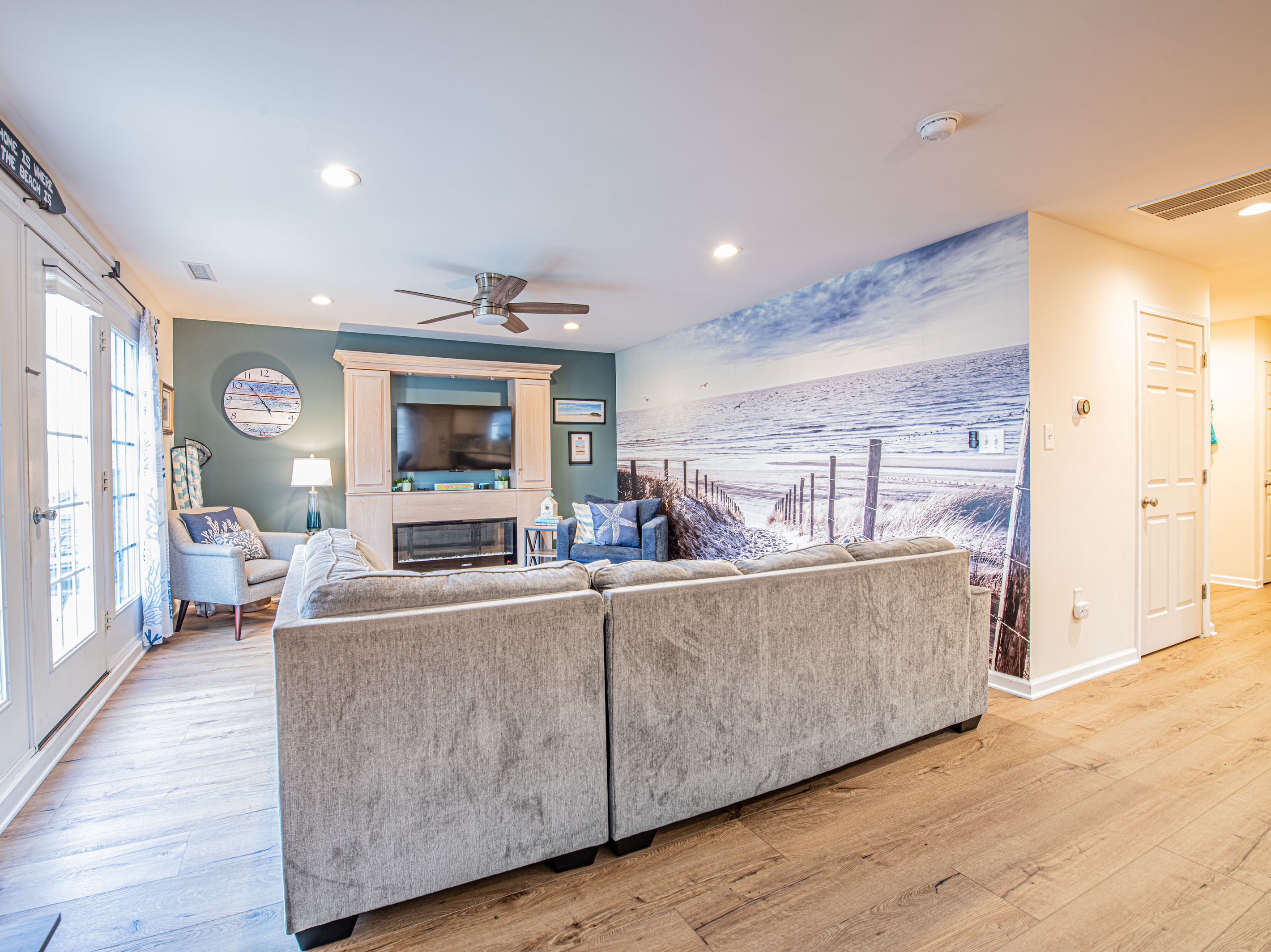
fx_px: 556
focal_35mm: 15
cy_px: 476
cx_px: 556
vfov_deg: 81.2
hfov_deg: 97.1
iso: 64
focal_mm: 14
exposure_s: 3
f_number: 9
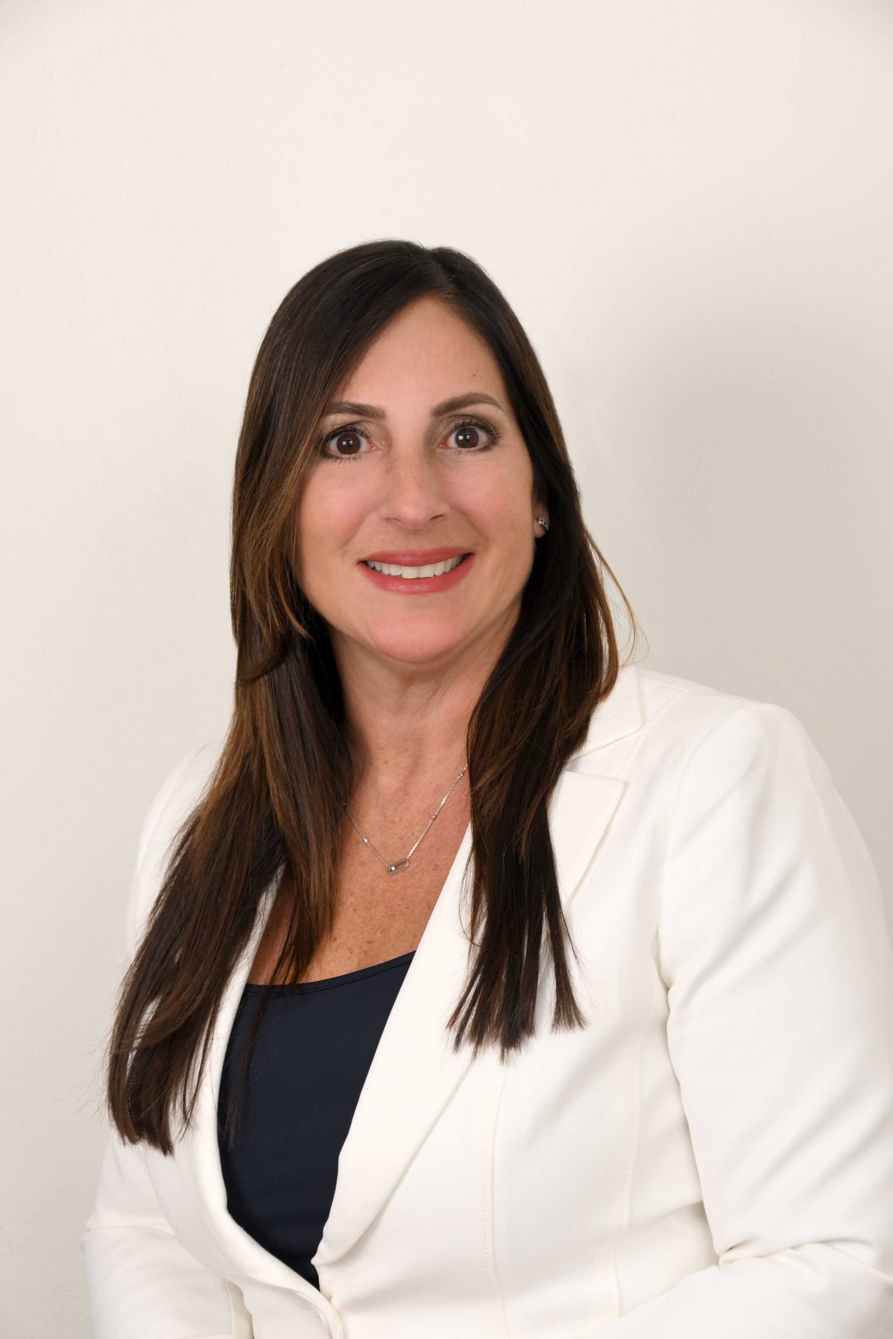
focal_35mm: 97
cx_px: 446
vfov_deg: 21.0
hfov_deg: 14.1
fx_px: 3609
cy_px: 670
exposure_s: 1/160
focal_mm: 65
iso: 125
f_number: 7.1
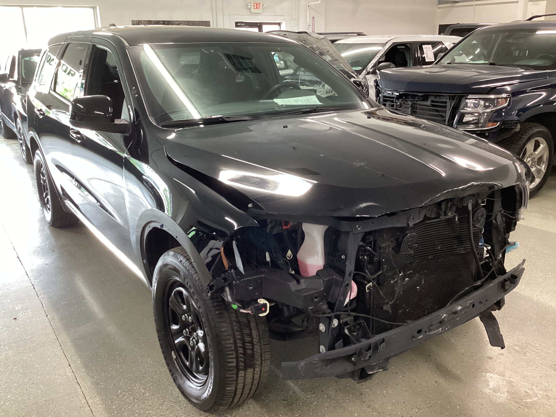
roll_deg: +0.6
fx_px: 498
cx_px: 278
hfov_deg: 58.4
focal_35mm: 31
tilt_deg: -19.0
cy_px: 208
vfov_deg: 45.4
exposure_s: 1/50
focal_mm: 3.3
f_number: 2.4
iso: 320
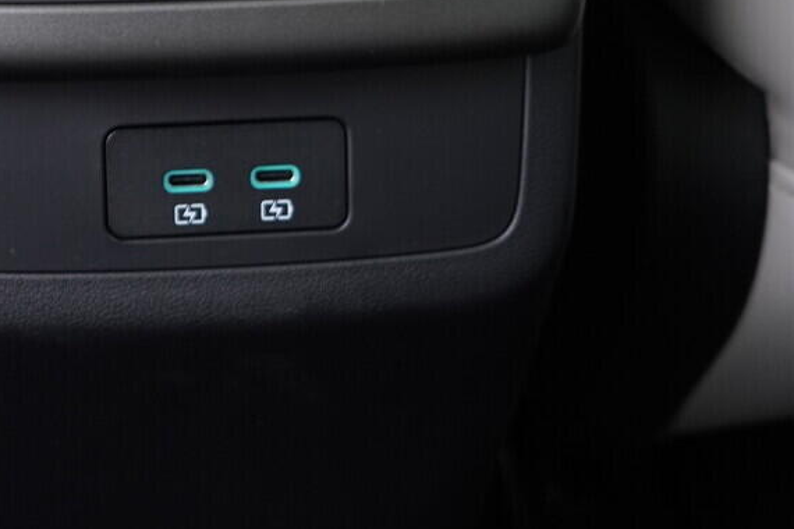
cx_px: 173
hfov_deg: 22.1
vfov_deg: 14.7
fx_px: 2007
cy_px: -42
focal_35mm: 91
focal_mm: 24
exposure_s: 1/40
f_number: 2.8
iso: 500
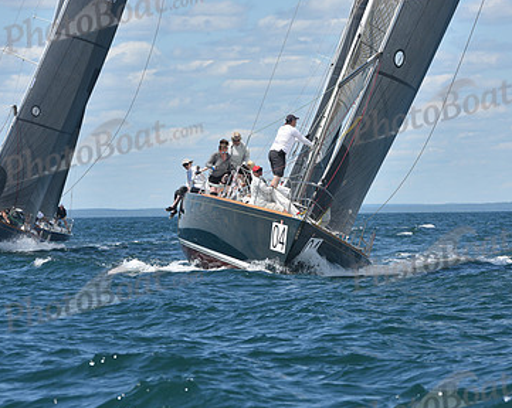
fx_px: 4571
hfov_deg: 6.4
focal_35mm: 302
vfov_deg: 5.1
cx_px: 278
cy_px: 202
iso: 250
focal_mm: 200
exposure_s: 1/800
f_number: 10
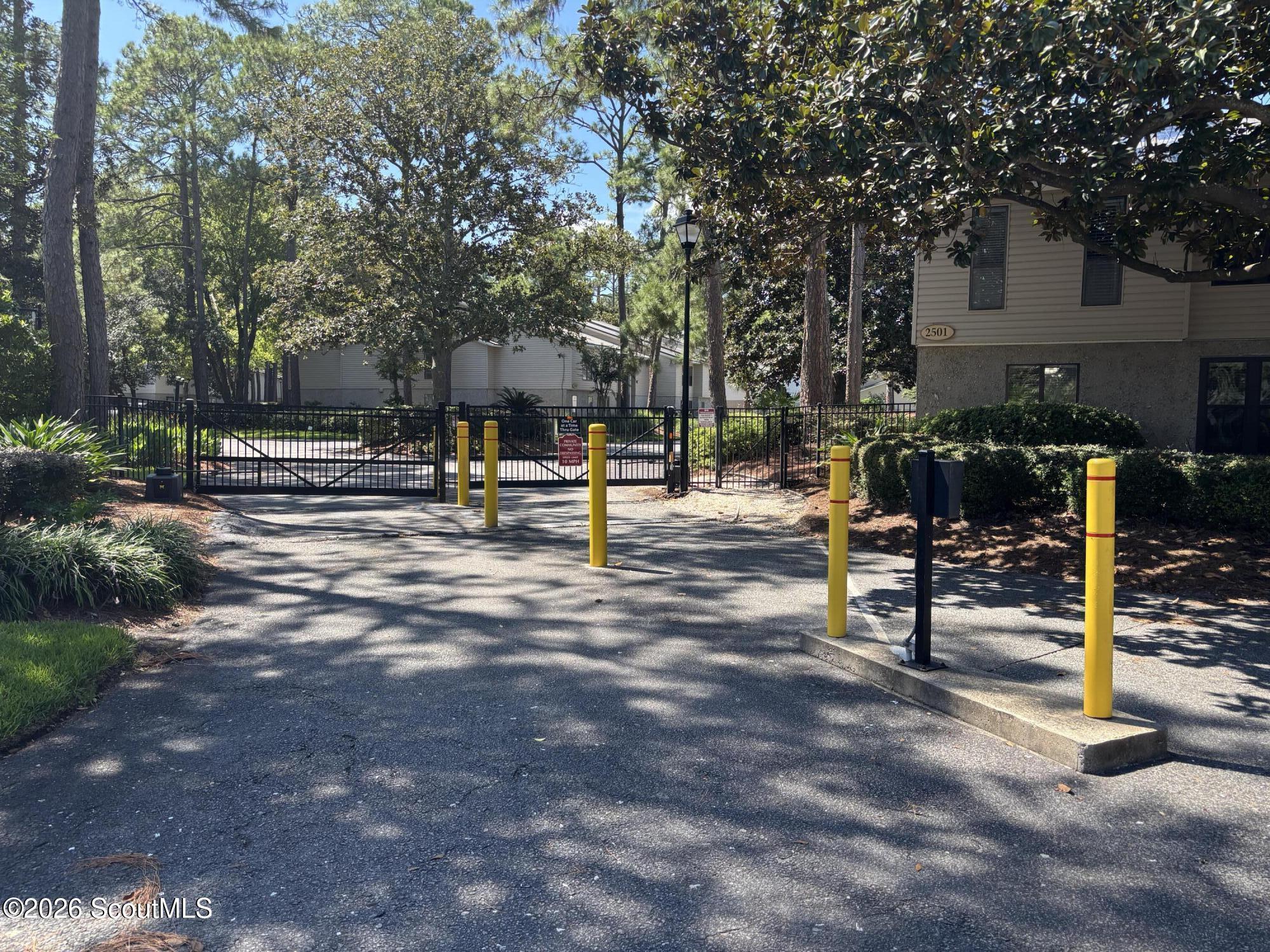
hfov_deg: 67.3
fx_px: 954
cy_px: 476
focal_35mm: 26
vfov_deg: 53.1
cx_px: 635
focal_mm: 5.96
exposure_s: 1/747
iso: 50
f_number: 1.6
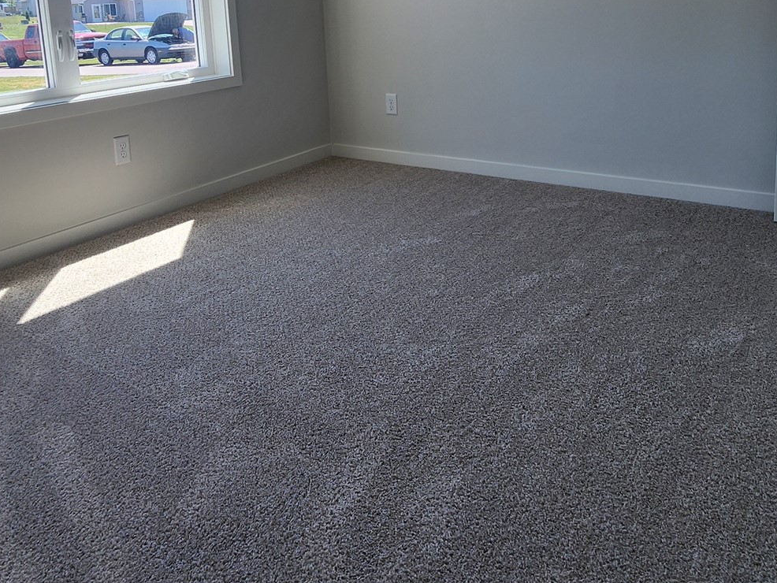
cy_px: 92
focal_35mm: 27
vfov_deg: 47.7
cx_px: 385
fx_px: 606
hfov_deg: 65.3
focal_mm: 2.2
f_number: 2.2
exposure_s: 1/299
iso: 50
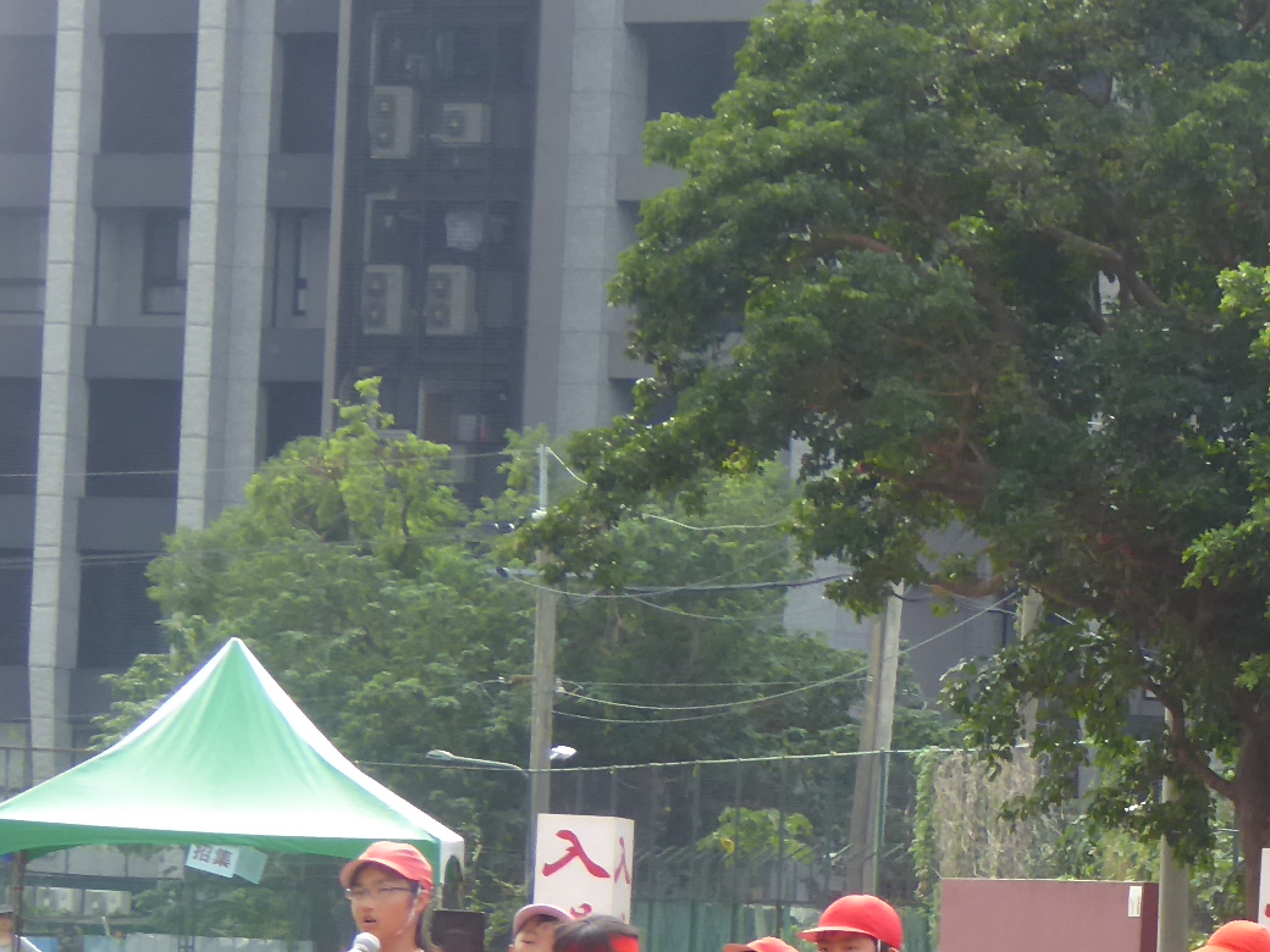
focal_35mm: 224
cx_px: 1430
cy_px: 993
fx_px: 8218
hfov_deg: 8.8
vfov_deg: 6.6
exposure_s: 1/200
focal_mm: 15
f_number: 4.8
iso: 200
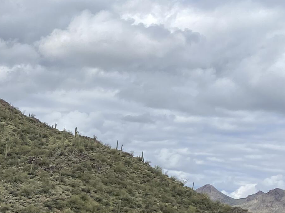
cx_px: -56
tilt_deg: -2.6
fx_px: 708
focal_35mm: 86
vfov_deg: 16.8
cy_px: 209
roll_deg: -7.6
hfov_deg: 21.2
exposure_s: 1/3731
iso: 32
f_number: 1.8
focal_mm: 4.25
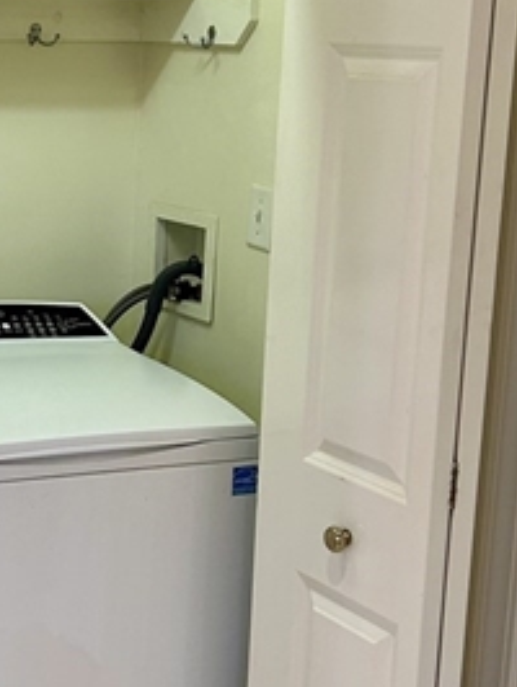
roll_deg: -1.1
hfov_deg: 18.9
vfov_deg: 26.0
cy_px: 320
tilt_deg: -11.1
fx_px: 1491
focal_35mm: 75
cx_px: -57
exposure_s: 1/120
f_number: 1.5
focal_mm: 5.7
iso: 125
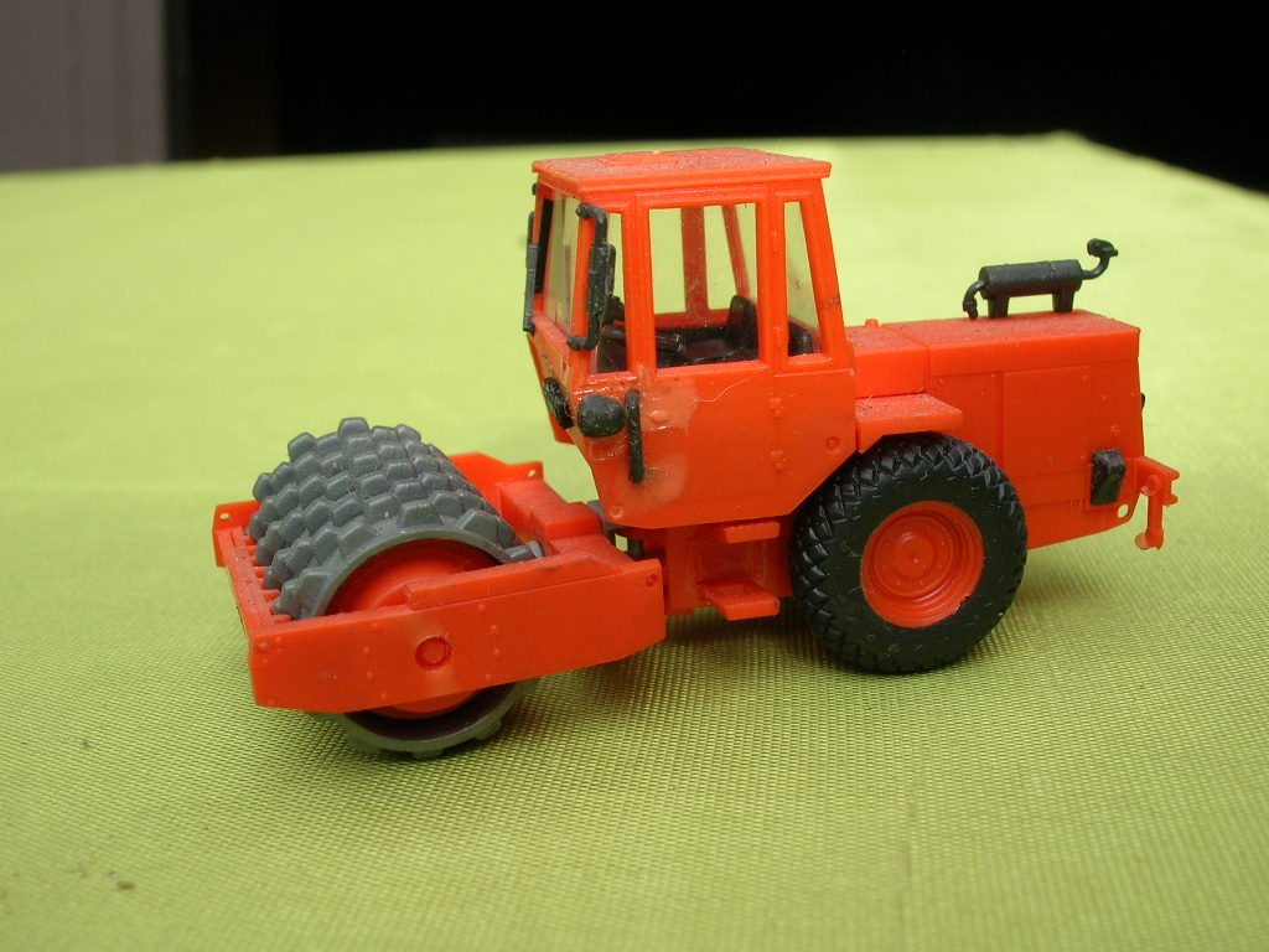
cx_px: 634
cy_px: 476
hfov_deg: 49.0
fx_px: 1393
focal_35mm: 38
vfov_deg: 37.7
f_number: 5
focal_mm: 6.4
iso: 50
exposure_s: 1/120
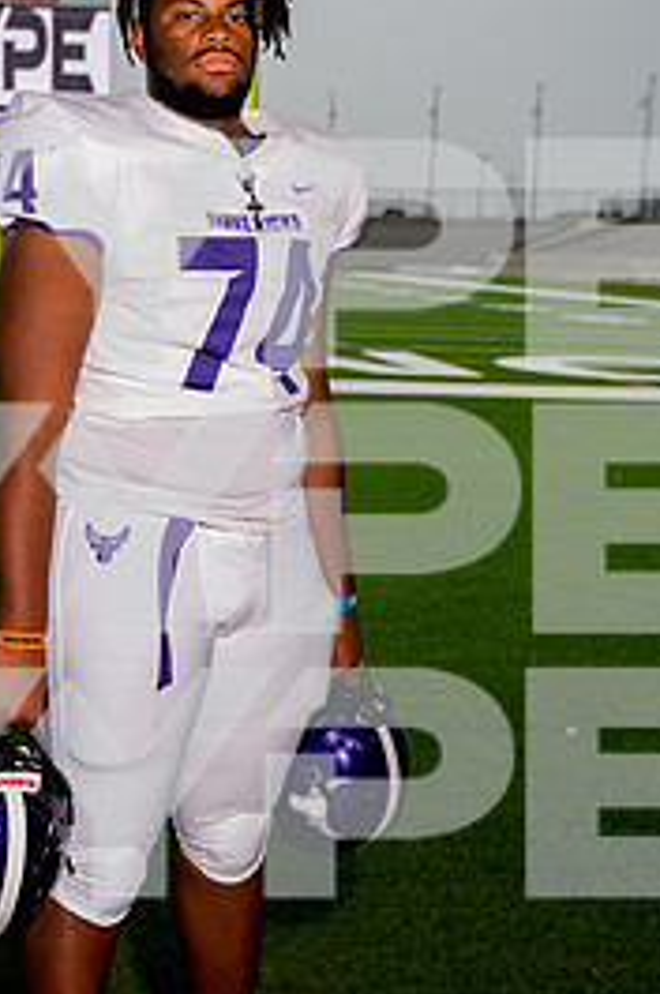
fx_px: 1875
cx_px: 229
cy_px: 521
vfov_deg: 29.7
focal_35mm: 68
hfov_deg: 19.9
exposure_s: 1/1600
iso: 1000
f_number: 4
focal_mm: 40
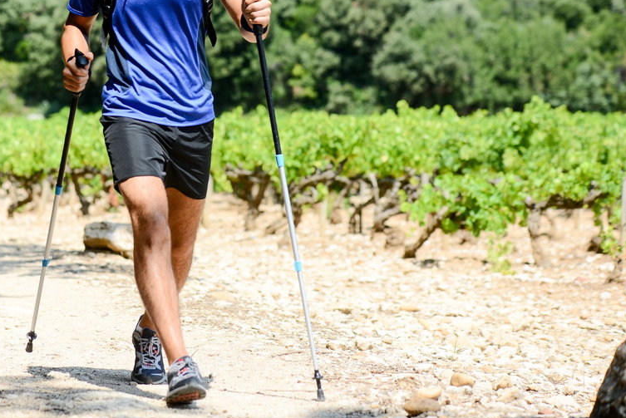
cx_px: 145
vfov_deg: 10.0
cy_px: 91
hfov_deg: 14.9
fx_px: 2384
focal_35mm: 137
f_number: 4
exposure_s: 1/1250
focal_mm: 86
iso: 200
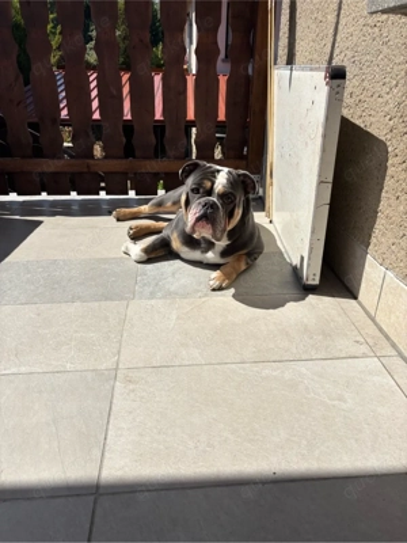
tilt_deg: -26.2
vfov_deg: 67.3
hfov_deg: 53.1
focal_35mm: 26
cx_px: 204
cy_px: 272
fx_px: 408
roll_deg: -1.8
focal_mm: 5.96
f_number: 1.6
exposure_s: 1/6329
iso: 50
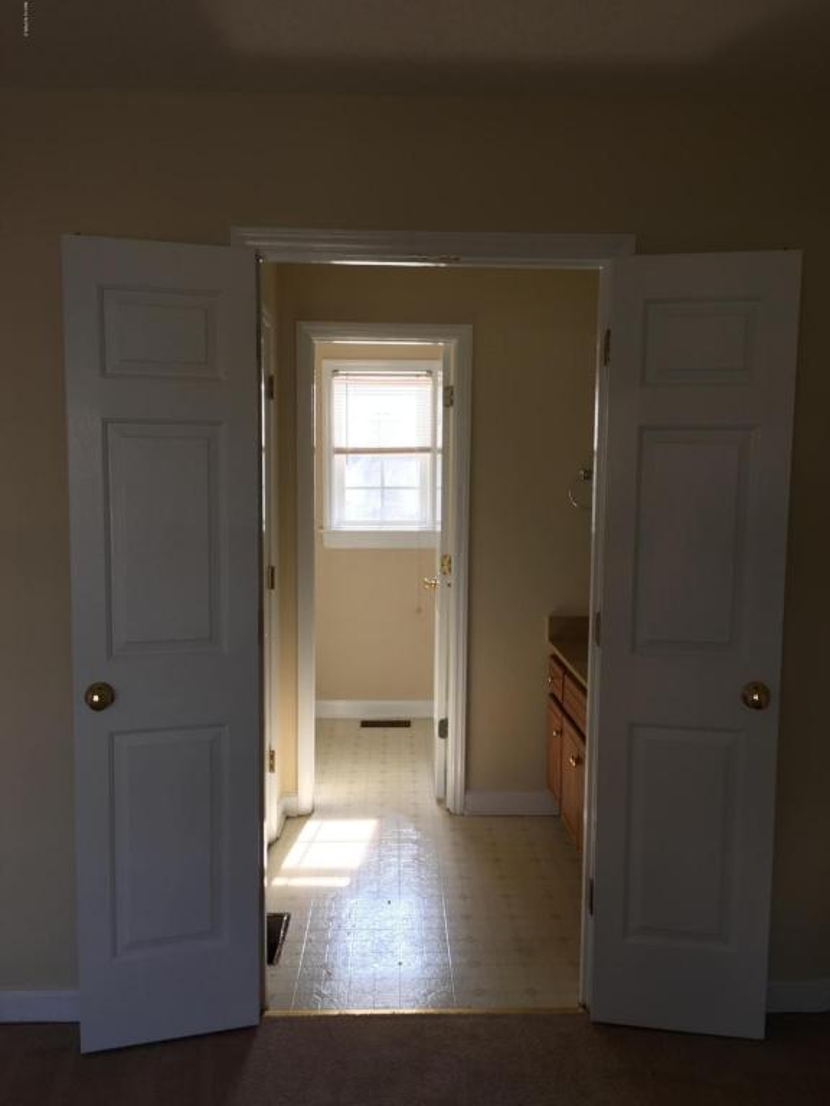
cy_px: 553
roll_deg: -0.8
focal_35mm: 29
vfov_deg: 61.7
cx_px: 415
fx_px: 927
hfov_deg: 48.2
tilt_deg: -5.8
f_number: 2.2
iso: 25
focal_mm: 4.15
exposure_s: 1/40
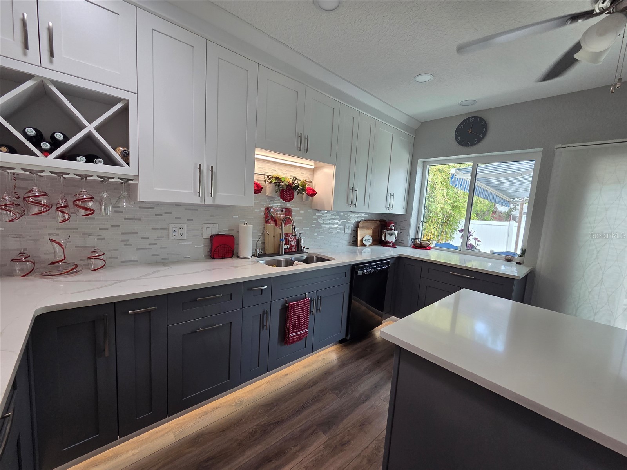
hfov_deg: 106.2
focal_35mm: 13
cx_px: 314
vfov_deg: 89.9
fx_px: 235
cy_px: 235
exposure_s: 1/120
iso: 100
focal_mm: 2.2
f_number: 2.2
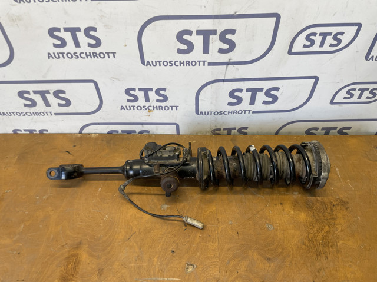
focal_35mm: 26
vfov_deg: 53.0
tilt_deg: -47.6
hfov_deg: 67.3
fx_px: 283
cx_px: 188
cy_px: 141
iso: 80
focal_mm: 4.2
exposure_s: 1/100
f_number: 1.6
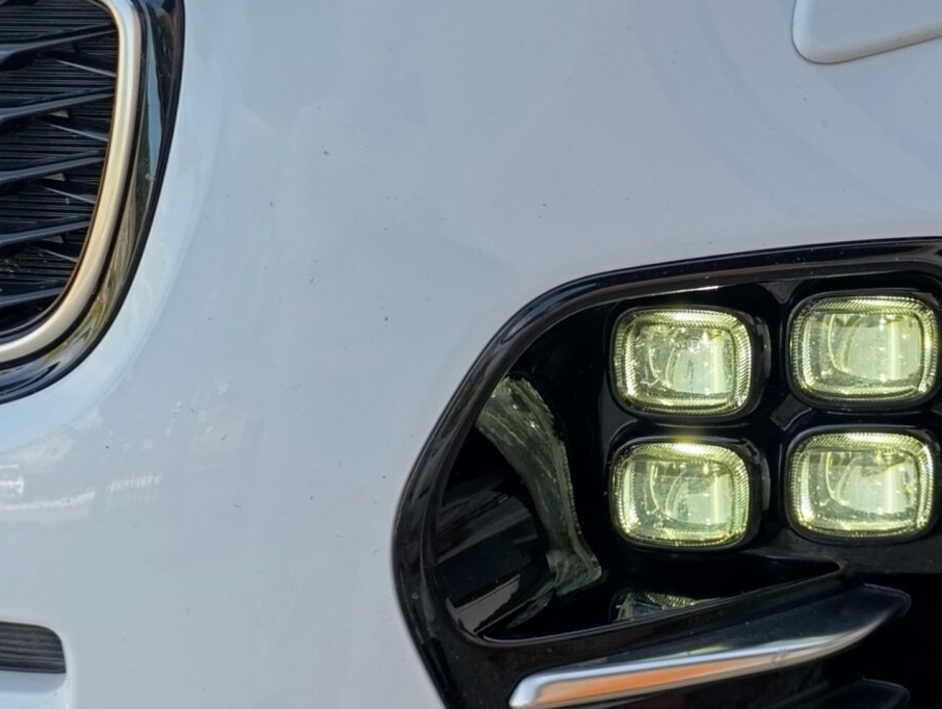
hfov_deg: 29.8
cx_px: 511
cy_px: 163
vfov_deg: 22.4
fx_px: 1771
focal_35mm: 65
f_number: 1.6
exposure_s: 1/169
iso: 50
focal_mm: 6.14
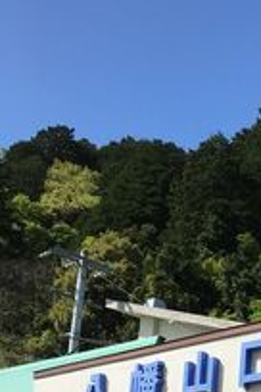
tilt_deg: +12.4
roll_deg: -3.5
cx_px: 373
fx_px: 870
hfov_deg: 15.9
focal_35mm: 80
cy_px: 453
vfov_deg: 23.5
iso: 25
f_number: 2.2
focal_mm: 4.15
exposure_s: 1/2198
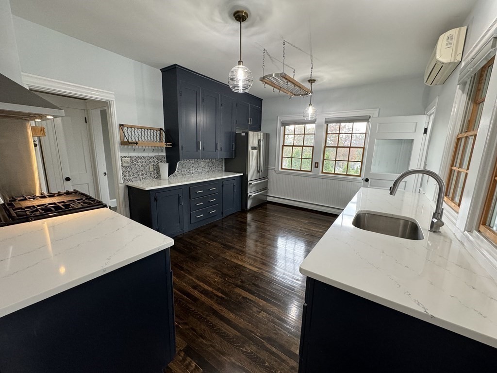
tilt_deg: -11.2
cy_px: 186
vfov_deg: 85.7
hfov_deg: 102.1
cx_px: 248
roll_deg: -1.9
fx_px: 201
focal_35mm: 14
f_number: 2.2
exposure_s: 1/120
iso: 200
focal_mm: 2.22
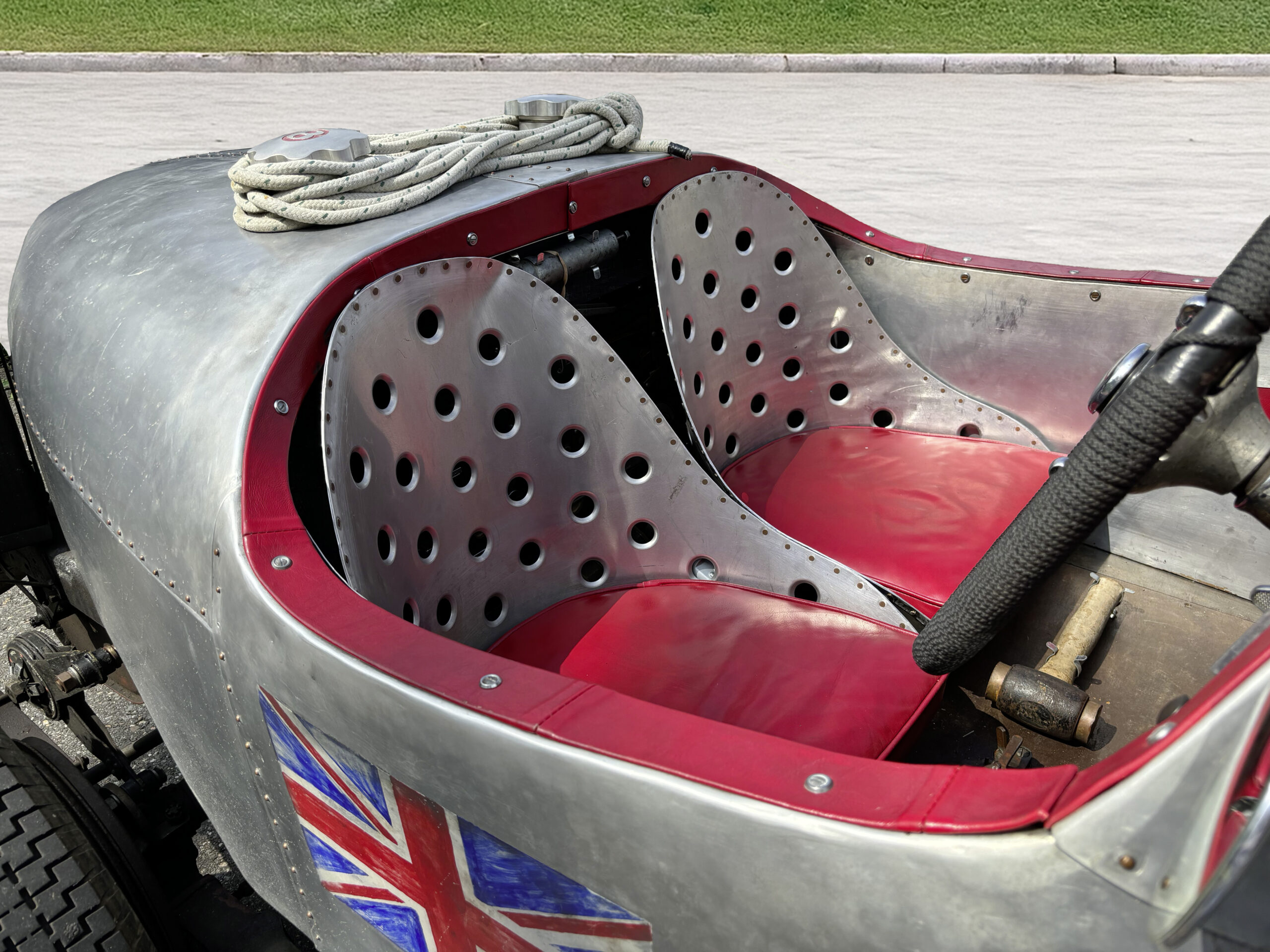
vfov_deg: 53.1
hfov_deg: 67.3
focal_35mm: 26
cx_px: 635
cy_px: 476
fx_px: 954
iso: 50
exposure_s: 1/2242
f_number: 1.6
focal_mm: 5.96
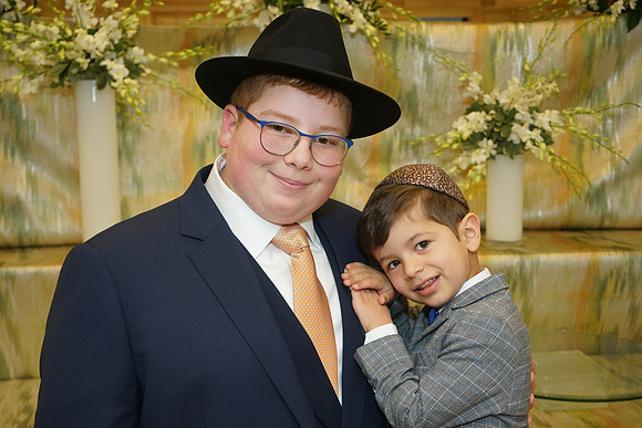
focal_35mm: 44
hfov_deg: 44.5
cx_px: 321
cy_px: 214
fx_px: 785
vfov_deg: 30.5
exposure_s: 1/100
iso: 400
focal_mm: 44
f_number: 5.6
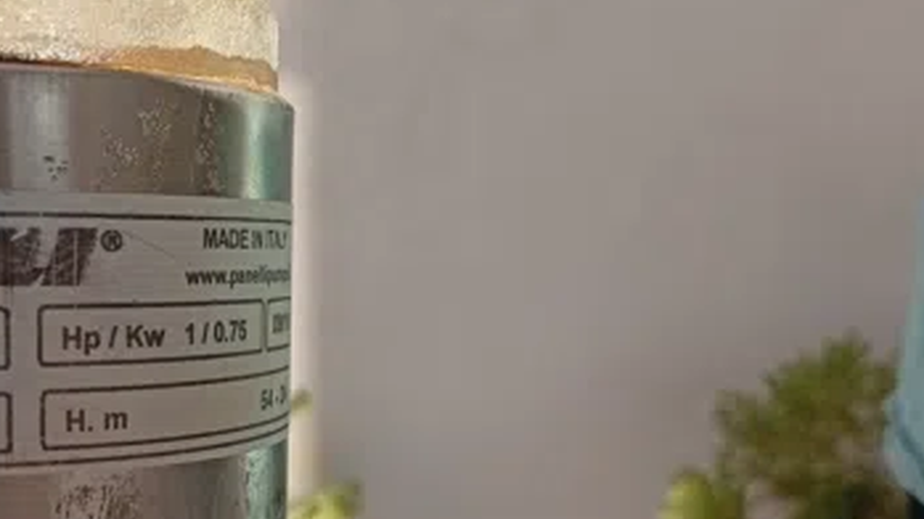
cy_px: 432
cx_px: 228
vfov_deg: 21.9
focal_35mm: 54
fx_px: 1323
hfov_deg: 37.5
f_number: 1.8
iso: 50
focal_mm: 3.98
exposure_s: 1/248
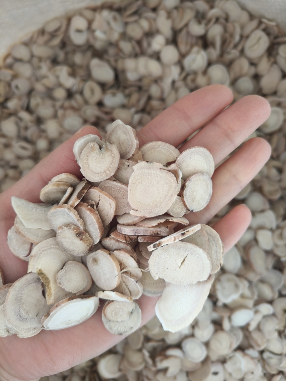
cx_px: 143
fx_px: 264
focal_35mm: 24
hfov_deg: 56.8
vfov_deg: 71.6
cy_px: 190
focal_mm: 5.59
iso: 400
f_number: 1.8
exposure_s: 1/67
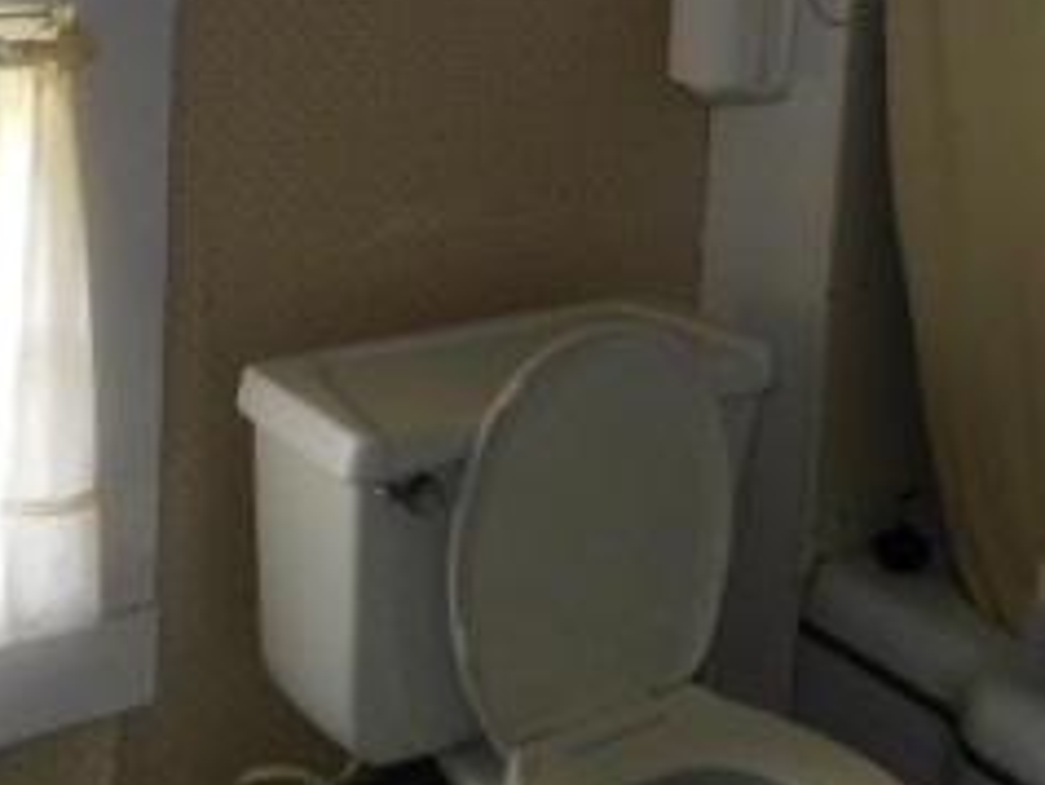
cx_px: 692
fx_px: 1873
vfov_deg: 22.2
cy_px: -106
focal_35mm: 62
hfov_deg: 31.0
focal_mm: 4
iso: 200
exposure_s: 1/30
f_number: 3
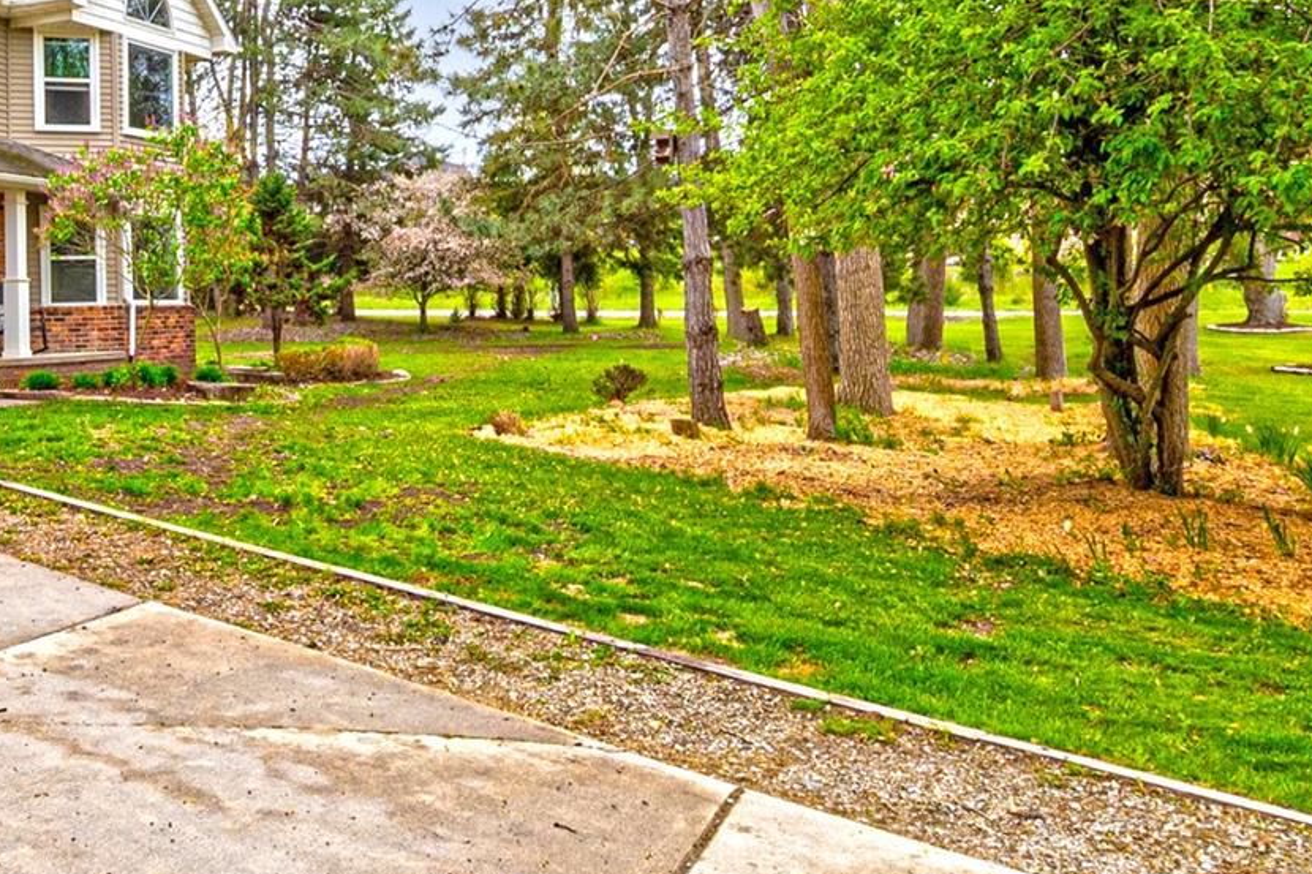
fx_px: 1348
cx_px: 297
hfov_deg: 49.4
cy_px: 232
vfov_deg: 35.2
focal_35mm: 37
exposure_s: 1/50
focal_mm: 10
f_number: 14
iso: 160
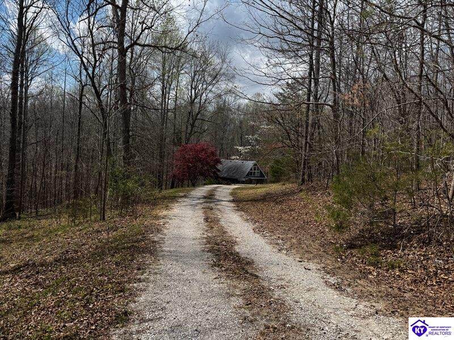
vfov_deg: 56.8
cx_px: 227
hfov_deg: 71.6
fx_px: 315
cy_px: 170
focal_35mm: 24
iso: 80
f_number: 1.78
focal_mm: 6.76
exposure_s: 1/4310
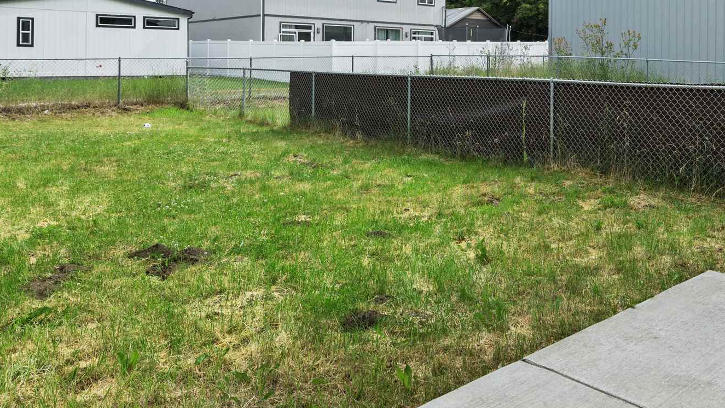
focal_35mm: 34
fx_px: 654
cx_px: 483
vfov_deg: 33.5
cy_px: 71
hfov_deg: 56.8
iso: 100
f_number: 8
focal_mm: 14
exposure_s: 1/60
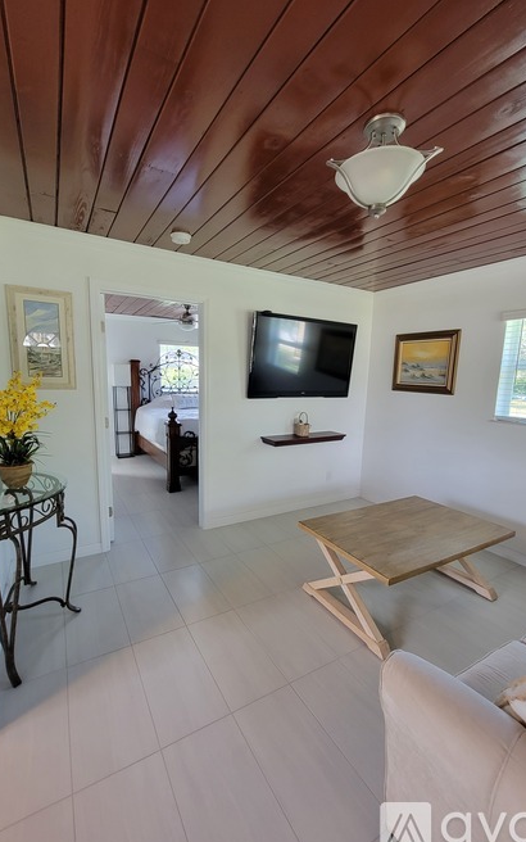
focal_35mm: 14
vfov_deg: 105.3
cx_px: 267
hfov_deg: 78.6
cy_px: 425
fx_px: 321
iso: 250
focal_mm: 2.2
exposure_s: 1/60
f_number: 2.2
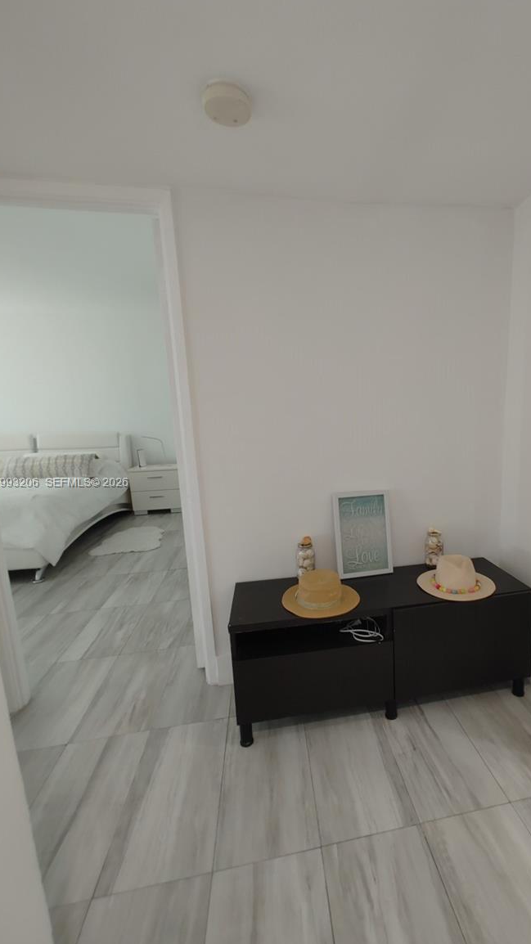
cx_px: 345
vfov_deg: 95.9
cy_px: 483
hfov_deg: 62.6
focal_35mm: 17
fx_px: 426
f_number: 1.9
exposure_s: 1/30
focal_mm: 1.78
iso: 100
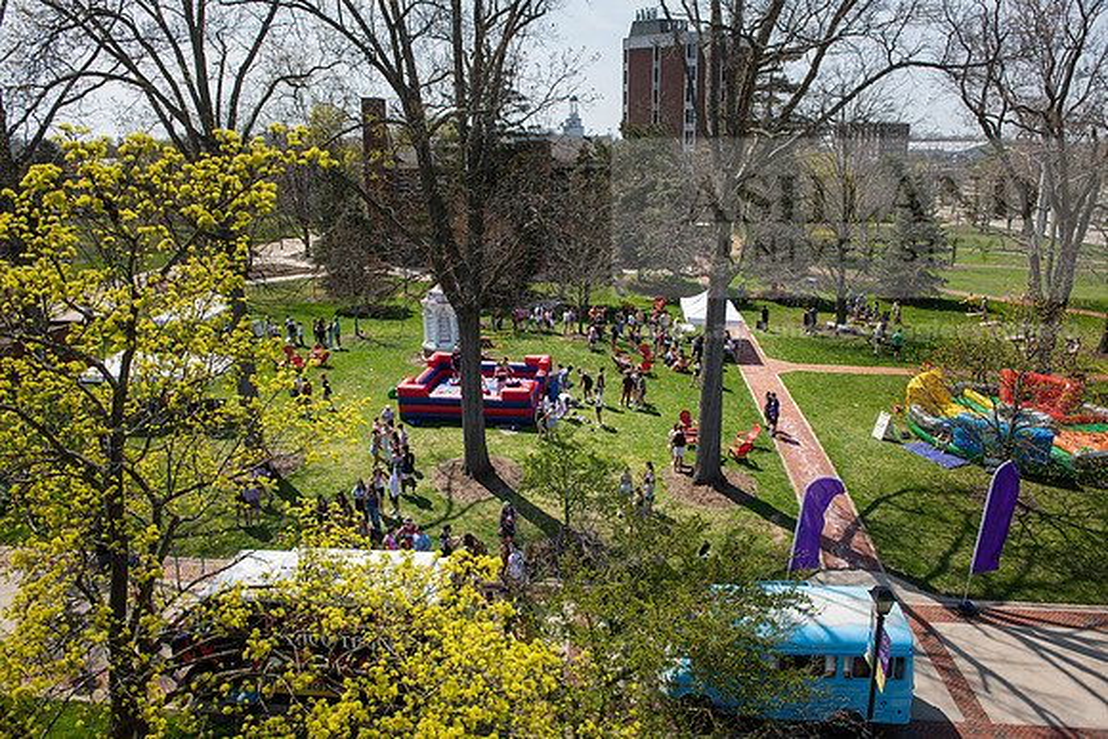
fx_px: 831
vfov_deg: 48.0
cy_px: 370
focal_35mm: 27
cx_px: 554
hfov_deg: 67.4
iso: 125
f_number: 5.6
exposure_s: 1/320
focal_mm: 27
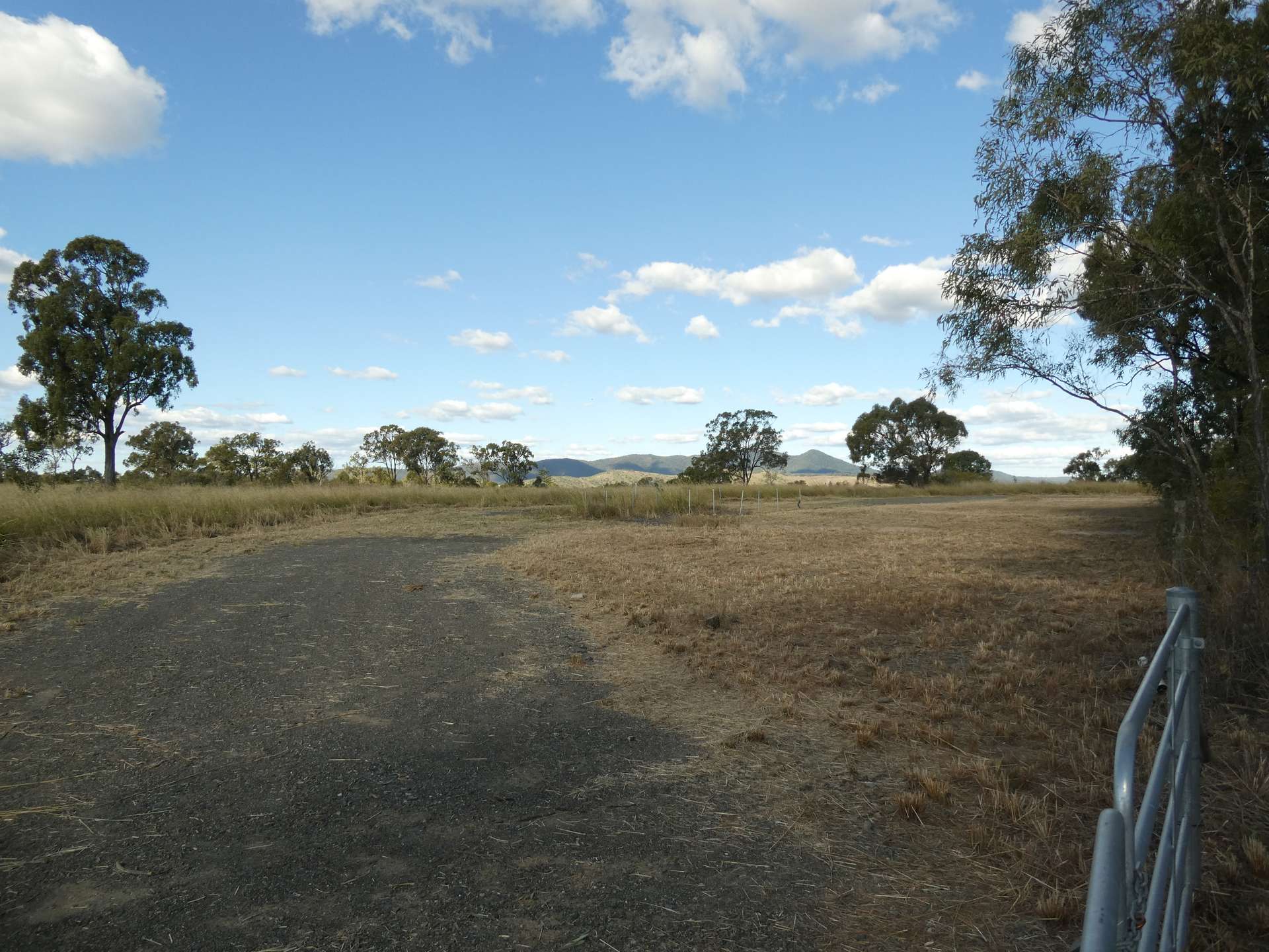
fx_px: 880
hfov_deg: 71.6
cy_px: 476
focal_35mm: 24
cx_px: 634
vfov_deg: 56.8
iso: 80
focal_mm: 4.3
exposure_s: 1/640
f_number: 3.3
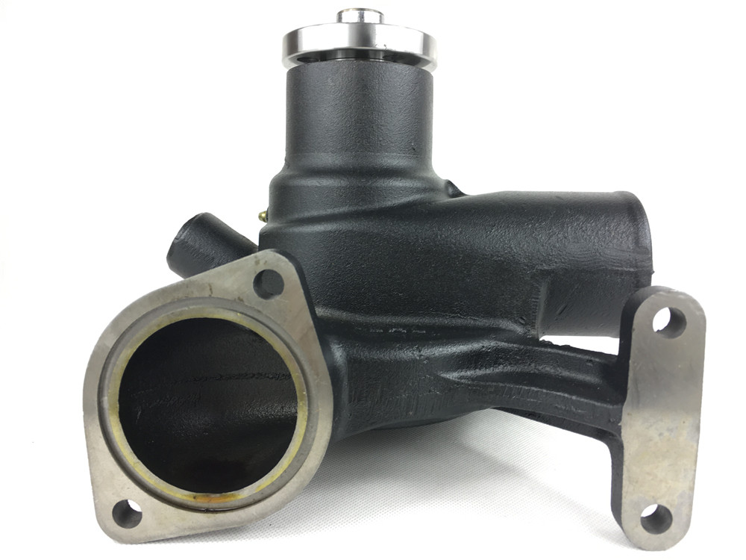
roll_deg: +2.2
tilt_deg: -15.6
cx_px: 373
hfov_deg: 61.7
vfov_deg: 48.2
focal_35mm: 29
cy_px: 280
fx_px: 625
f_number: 2.2
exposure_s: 1/50
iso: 25
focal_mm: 4.15
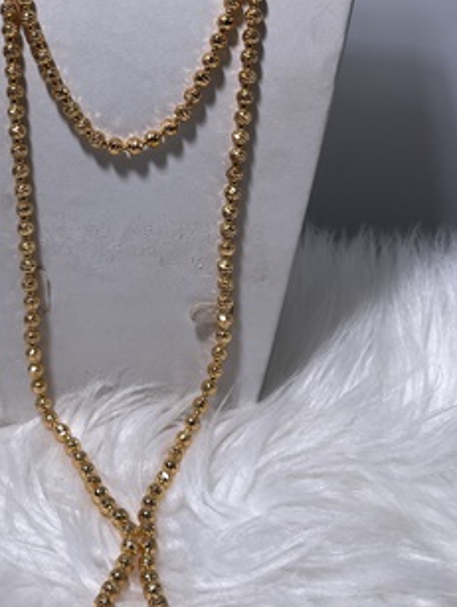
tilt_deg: -17.9
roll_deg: +0.5
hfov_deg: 24.6
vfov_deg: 31.8
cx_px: 125
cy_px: 120
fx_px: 1036
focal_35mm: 59
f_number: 1.6
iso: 32
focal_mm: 5.1
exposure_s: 1/1739
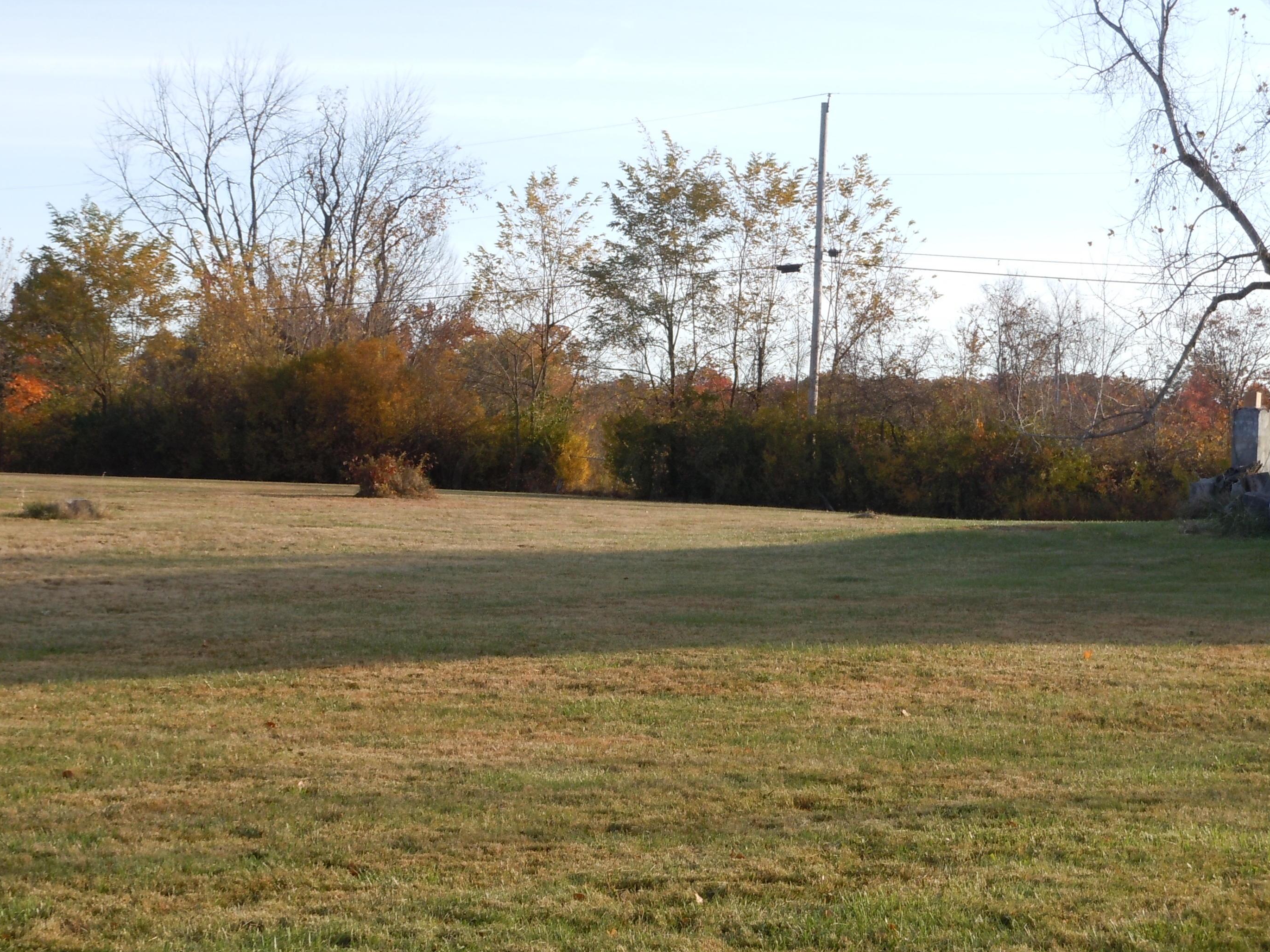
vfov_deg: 18.2
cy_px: 475
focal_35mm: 81
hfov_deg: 24.1
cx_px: 589
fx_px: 2972
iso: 100
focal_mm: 13.2
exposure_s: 1/200
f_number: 5.2
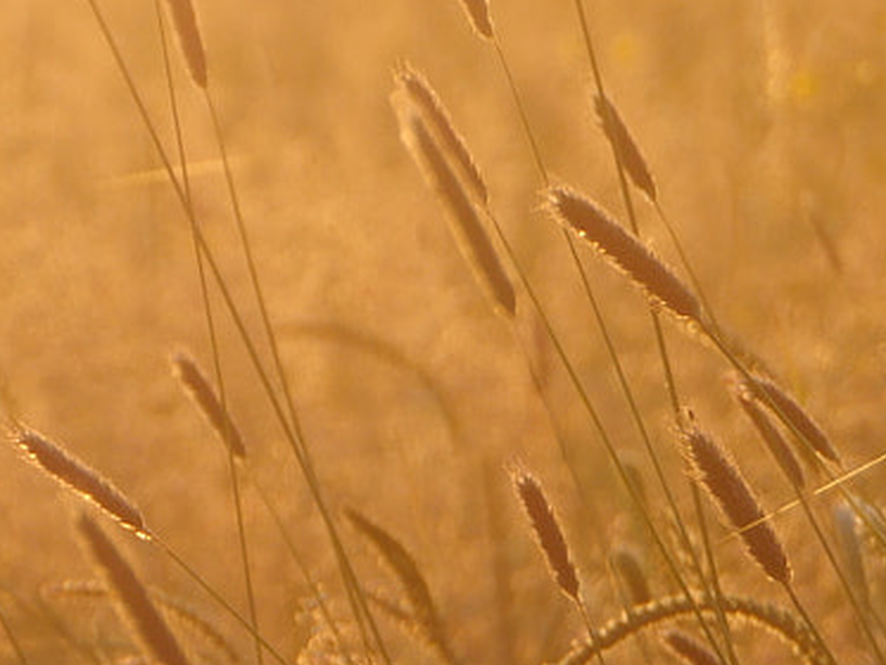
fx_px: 15362
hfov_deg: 3.3
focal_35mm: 600
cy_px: 677
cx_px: 74
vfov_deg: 2.5
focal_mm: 70
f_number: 5.8
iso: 200
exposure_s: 1/160
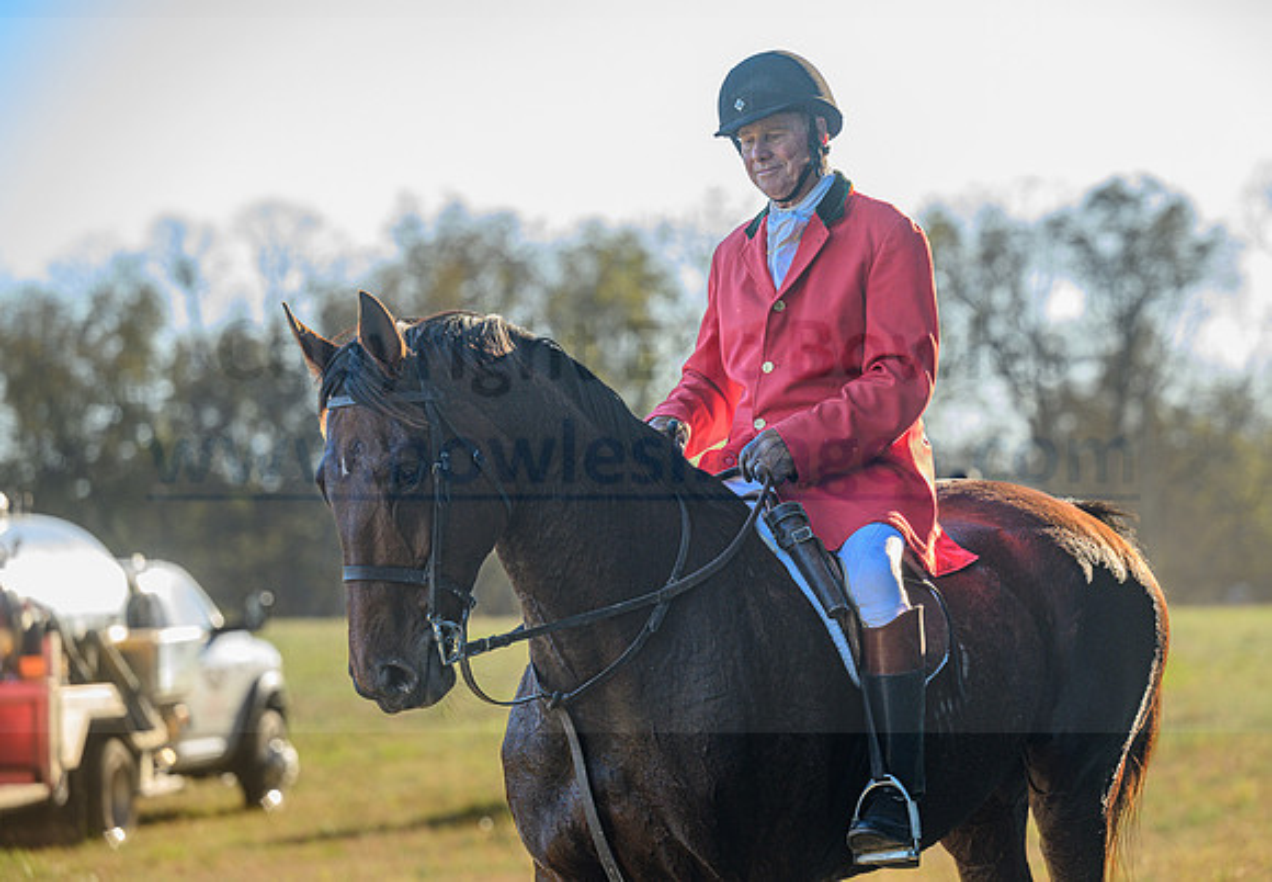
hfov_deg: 13.1
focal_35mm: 155
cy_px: 423
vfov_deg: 9.1
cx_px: 690
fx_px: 5552
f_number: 4
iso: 500
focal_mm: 145
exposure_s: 1/500
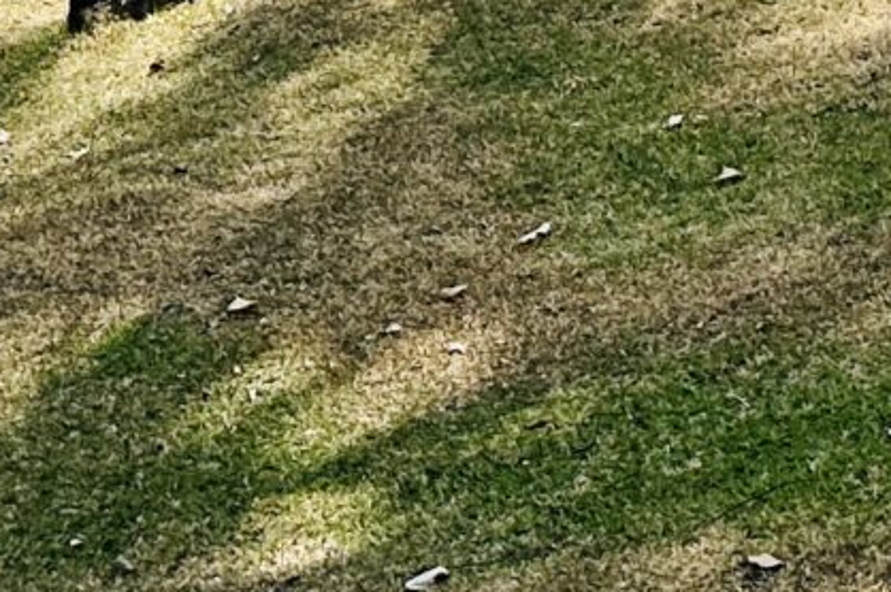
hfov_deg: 13.0
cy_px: -1367
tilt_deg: -4.7
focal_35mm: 153
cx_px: 1166
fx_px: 3784
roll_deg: -1.6
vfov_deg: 7.5
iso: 80
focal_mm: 6.86
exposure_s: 1/5263
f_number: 1.78
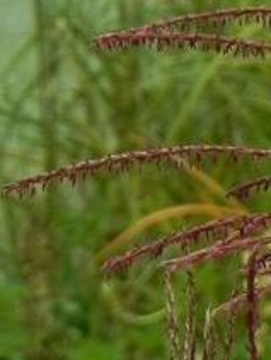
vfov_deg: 3.6
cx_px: 436
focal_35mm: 545
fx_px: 5672
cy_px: 491
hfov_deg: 2.7
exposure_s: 1/125
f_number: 5
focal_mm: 25.7
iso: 160
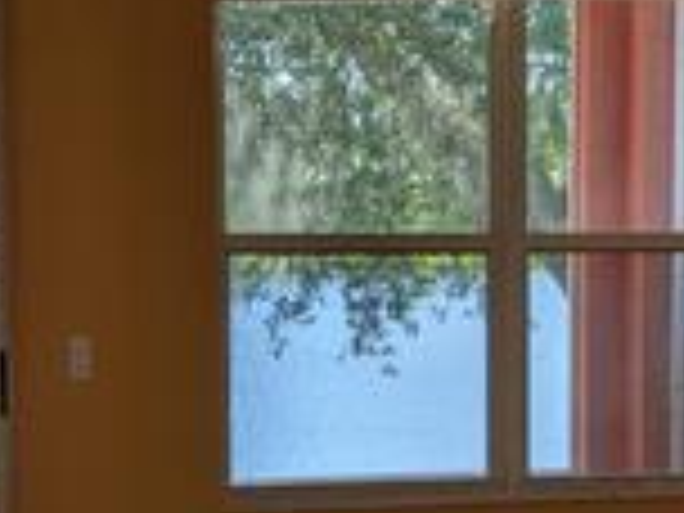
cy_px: 324
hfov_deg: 19.4
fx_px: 1996
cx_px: 466
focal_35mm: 101
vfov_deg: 14.6
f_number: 1.68
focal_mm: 6.9
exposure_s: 1/120
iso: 27
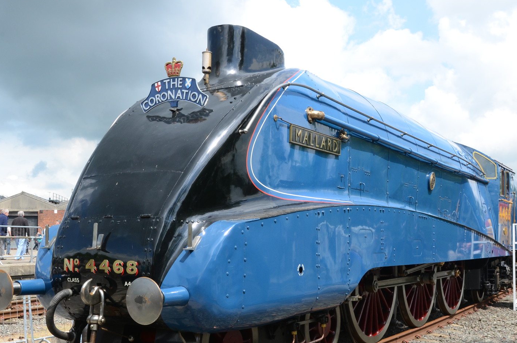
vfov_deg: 32.4
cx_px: 269
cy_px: 213
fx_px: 588
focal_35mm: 41
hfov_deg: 47.5
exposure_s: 1/125
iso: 400
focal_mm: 20
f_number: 14
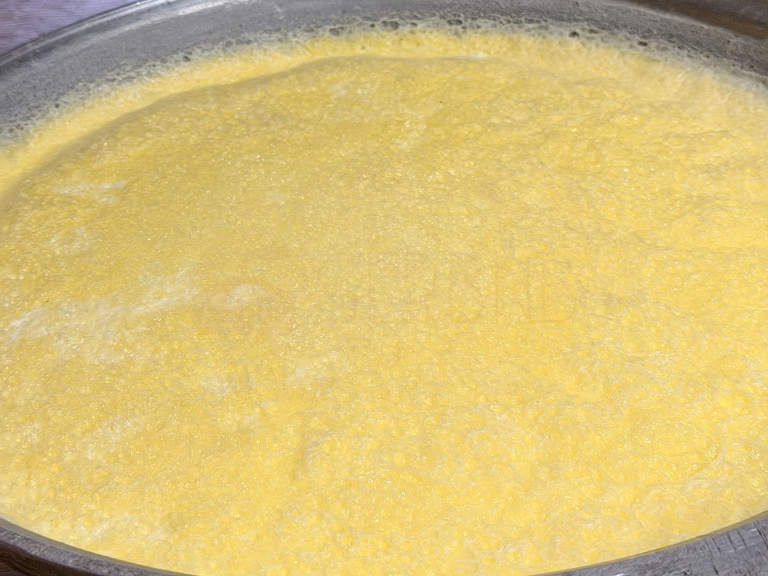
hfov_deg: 39.7
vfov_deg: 30.3
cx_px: 384
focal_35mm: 48
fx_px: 1065
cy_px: 288
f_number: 1.78
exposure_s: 1/40
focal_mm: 6.76
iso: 500
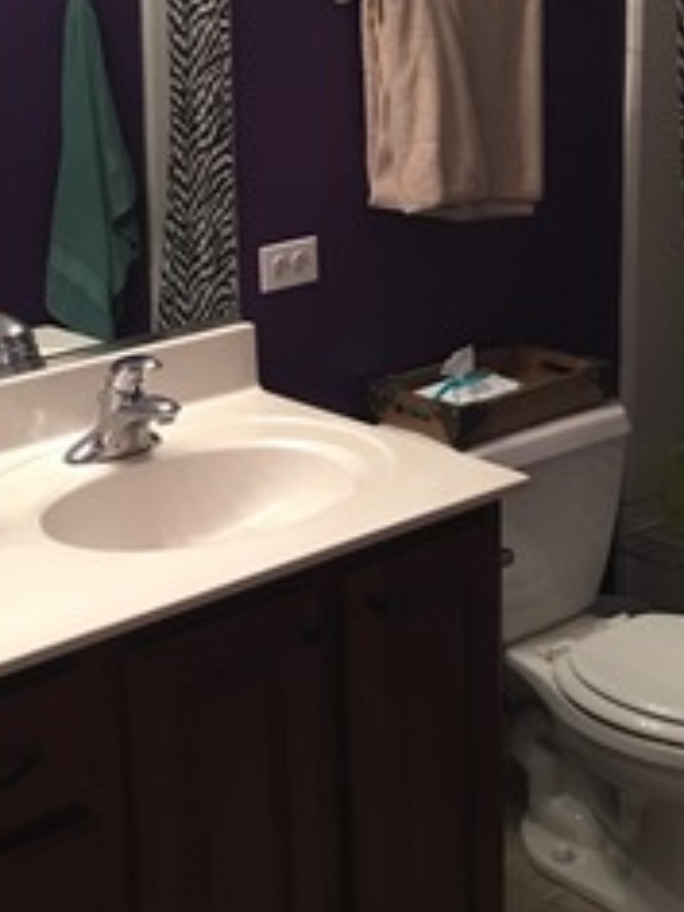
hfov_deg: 24.6
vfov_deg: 32.4
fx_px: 1554
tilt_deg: -12.0
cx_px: 209
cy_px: 294
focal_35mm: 59
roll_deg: +1.5
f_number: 2.2
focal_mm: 4.15
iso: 80
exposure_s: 1/17
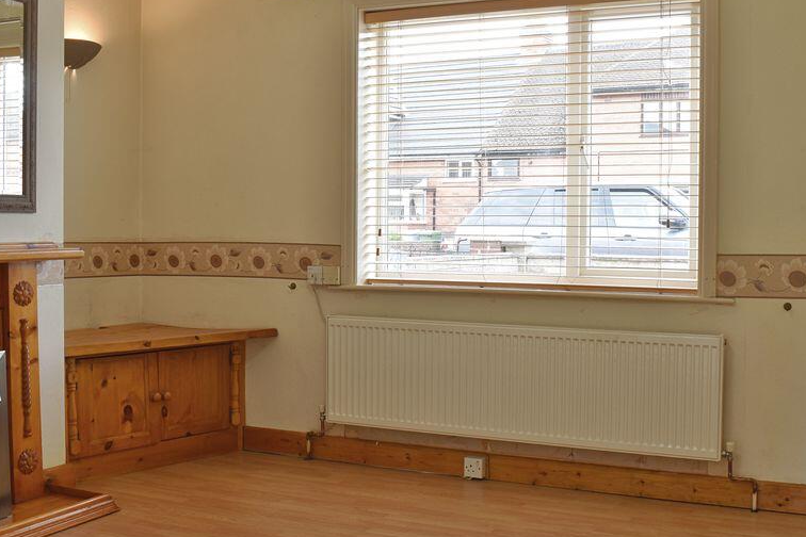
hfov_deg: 45.7
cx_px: 451
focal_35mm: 43
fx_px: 955
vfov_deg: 31.4
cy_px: 266
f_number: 13
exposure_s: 1/5
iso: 100
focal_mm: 21
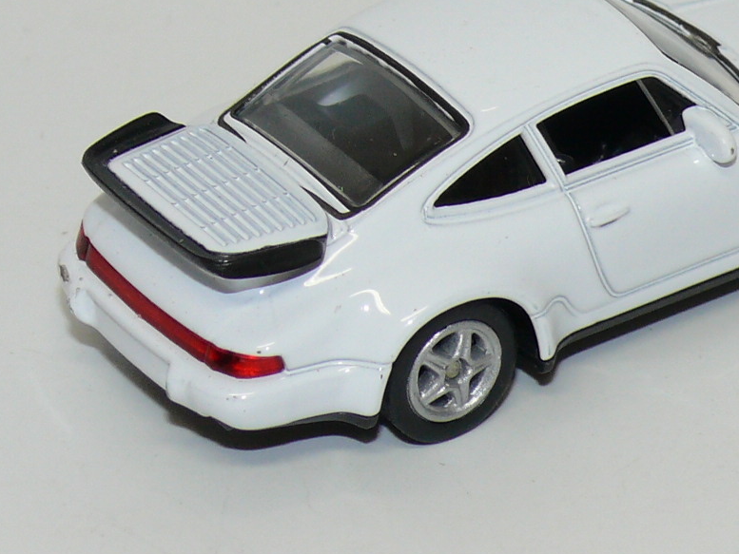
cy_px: 126
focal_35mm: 212
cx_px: 572
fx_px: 4527
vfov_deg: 7.0
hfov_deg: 9.3
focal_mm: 13.5
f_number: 4
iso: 100
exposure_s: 1/30
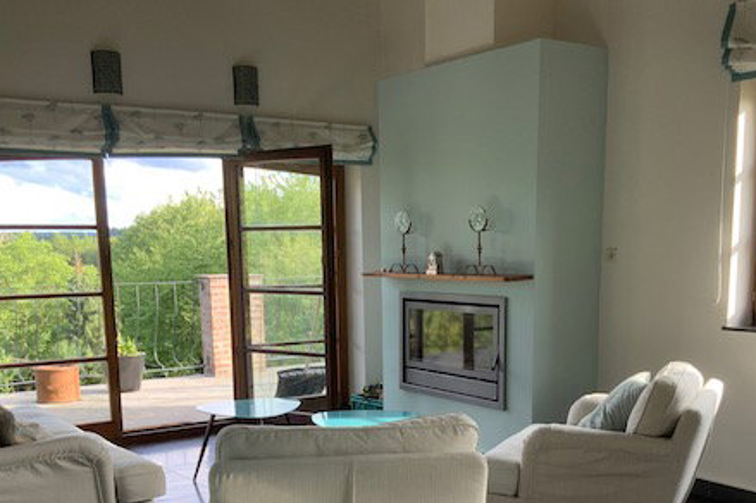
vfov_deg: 29.7
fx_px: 923
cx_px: 400
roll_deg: +0.4
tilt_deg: -11.1
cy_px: 412
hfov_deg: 44.5
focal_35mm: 44
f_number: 1.8
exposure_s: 1/120
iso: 25
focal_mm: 3
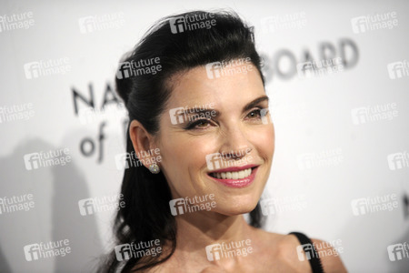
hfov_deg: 10.3
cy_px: 136
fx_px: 2272
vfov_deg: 6.9
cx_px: 204
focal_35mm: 200
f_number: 3.5
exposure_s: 1/200
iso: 1600
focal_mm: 200
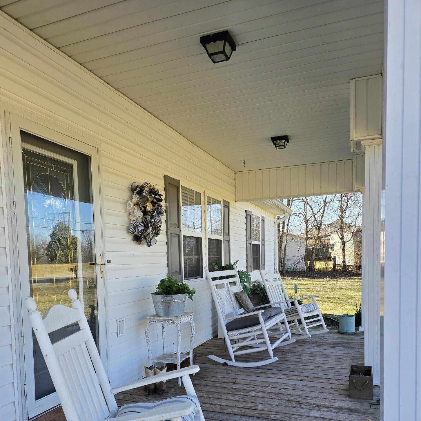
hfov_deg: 57.3
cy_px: 287
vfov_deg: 55.9
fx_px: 385
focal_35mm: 28
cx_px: 208
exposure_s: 1/180
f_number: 1.7
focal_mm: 6.3
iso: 16
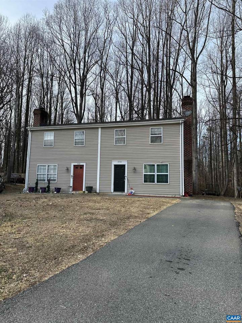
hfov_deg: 56.8
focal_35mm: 24
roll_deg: -2.1
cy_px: 162
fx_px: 224
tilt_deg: +7.2
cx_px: 121
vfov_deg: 71.6
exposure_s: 1/1517
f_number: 1.78
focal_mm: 6.86
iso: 80
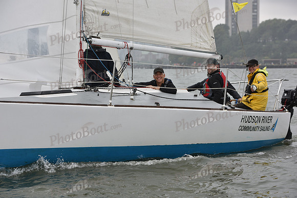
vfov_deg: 14.0
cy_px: 99
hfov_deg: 20.8
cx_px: 148
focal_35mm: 98
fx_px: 809
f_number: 6.3
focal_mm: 98
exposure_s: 1/800
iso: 400
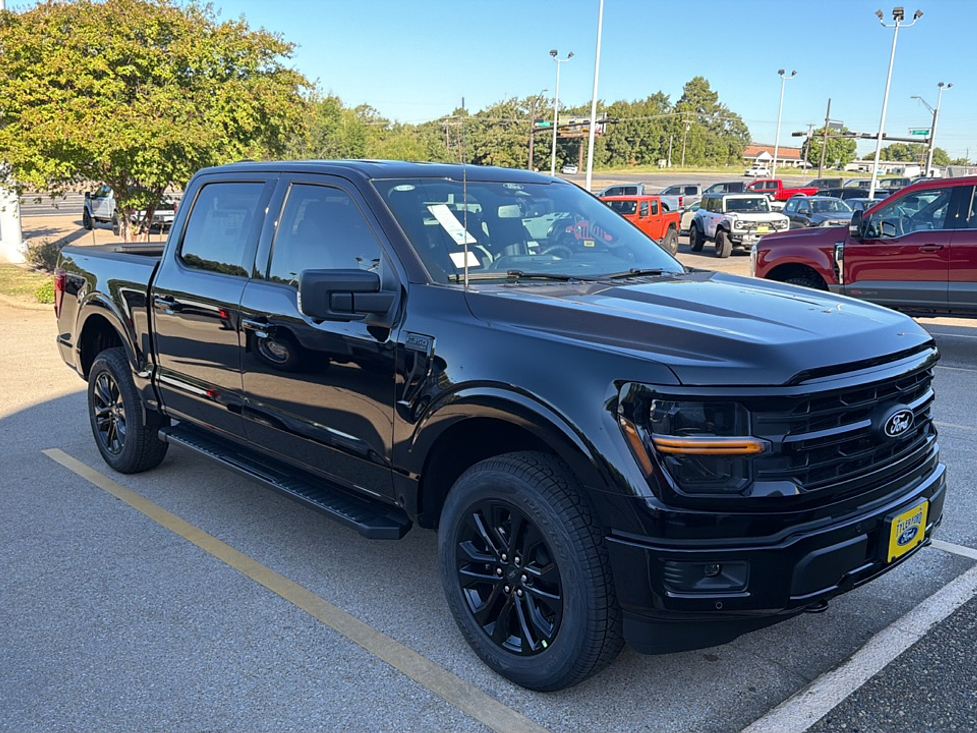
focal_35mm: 25
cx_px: 488
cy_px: 366
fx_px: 706
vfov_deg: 54.9
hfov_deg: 69.4
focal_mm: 6.76
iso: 80
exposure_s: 1/1250
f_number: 1.78
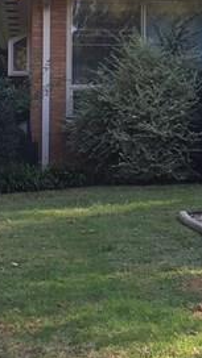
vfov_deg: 17.8
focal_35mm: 119
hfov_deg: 9.4
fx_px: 1133
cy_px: 68
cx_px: 425
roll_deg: +0.9
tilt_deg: +4.9
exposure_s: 1/128
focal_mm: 4.15
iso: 25
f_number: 2.2
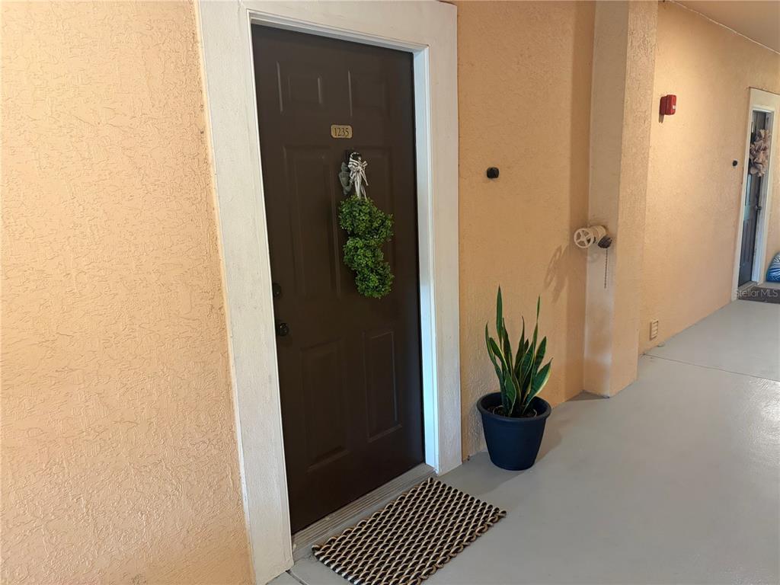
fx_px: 586
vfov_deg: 53.1
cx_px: 390
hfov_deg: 67.3
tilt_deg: -12.0
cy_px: 292
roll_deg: +1.9
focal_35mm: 26
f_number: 1.6
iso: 320
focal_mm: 5.96
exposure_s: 1/60
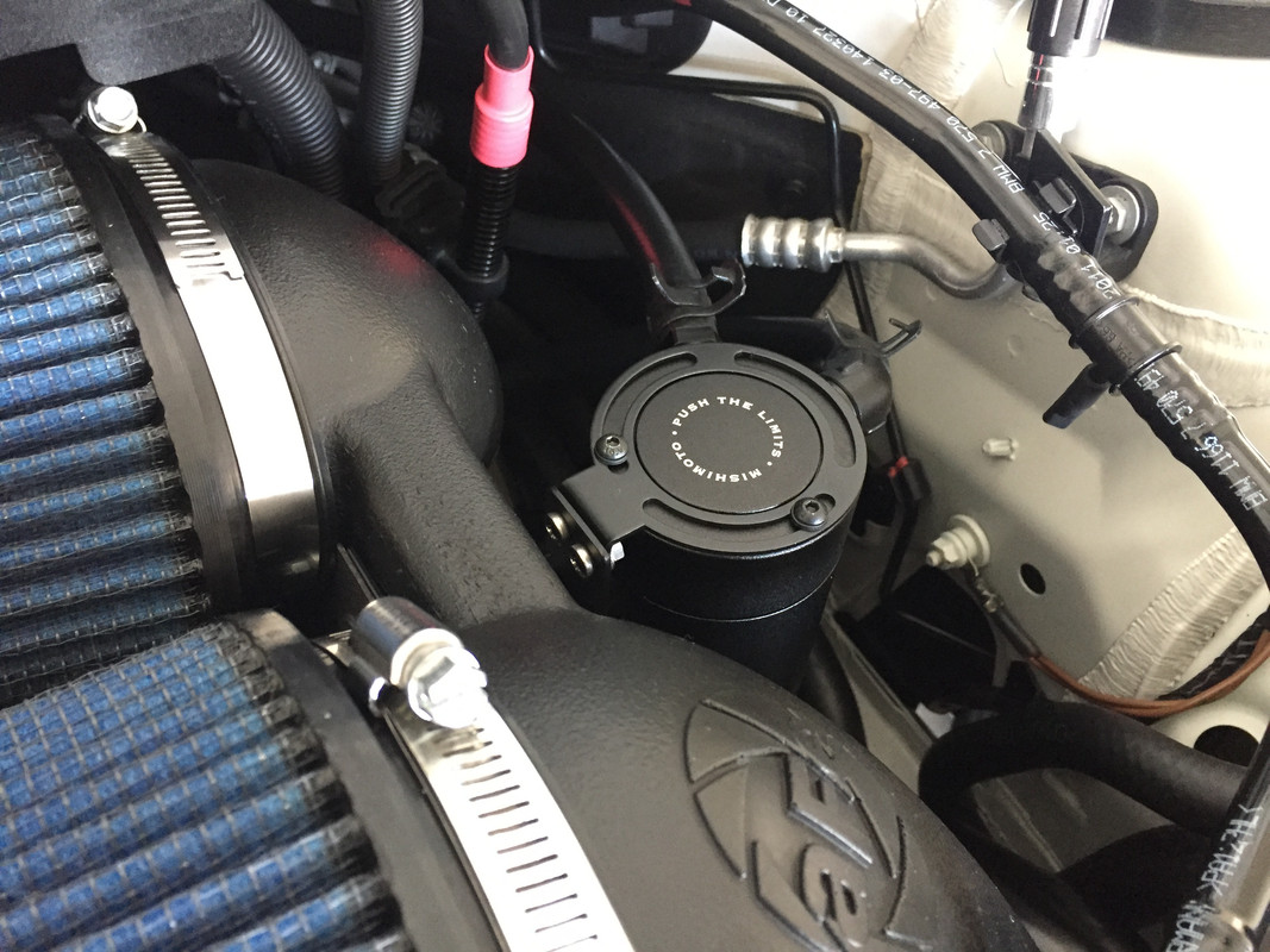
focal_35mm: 29
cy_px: 476
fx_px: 1064
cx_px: 635
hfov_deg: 61.7
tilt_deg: -50.9
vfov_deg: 48.2
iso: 250
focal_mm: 4.15
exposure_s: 1/15
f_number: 2.2
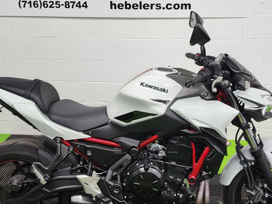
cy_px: 79
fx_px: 385
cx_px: 153
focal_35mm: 49
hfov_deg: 38.9
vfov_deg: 29.6
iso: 250
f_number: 1.8
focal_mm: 6.4
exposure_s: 1/120
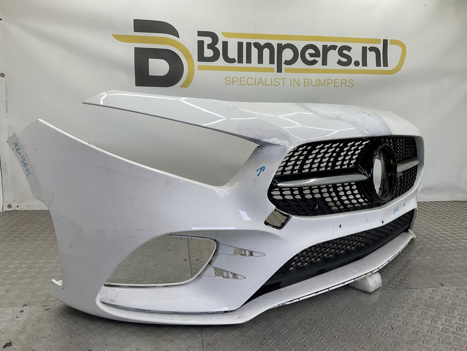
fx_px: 391
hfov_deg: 61.7
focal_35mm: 29
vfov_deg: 48.2
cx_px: 234
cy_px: 176
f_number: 1.8
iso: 16
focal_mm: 3
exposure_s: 1/140
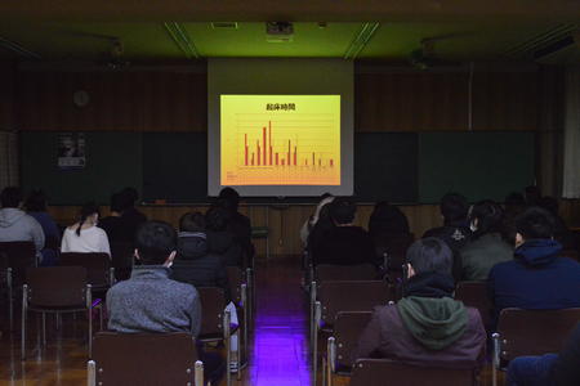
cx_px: 290
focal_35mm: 42
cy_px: 193
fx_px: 677
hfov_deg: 46.4
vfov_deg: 31.9
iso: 6400
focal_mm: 28
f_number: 5.6
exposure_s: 1/250
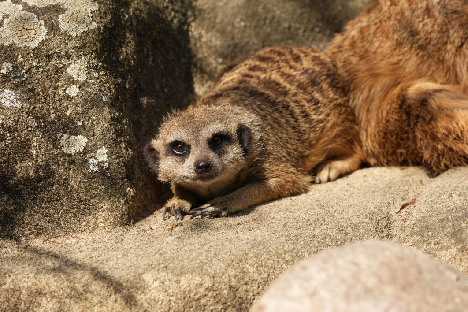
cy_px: 156
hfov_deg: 3.4
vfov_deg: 2.3
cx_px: 234
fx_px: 7799
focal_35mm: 600
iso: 800
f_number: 8
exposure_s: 1/1000
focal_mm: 600
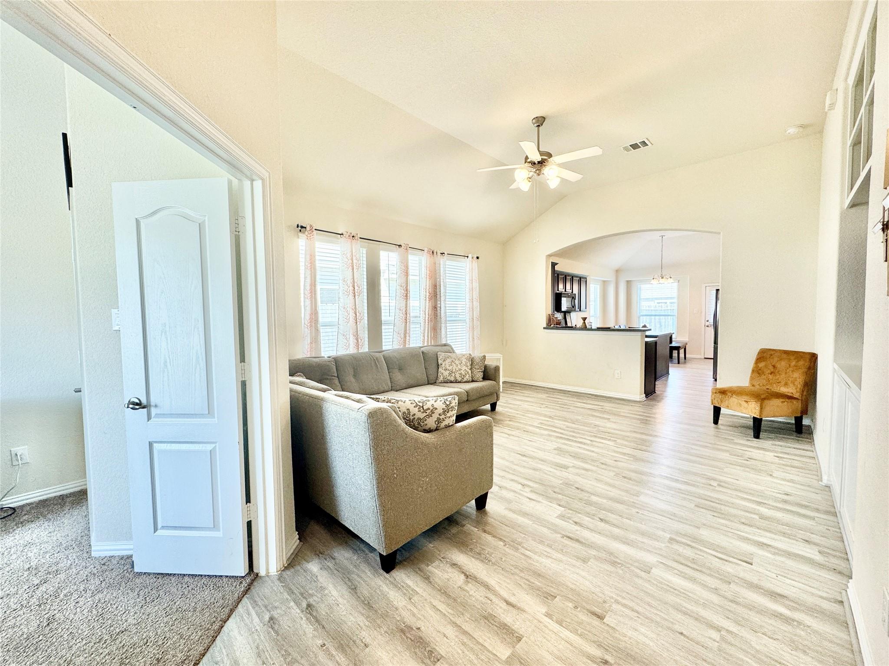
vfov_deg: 85.7
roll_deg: +1.0
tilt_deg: -3.4
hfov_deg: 102.1
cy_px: 333
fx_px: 360
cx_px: 444
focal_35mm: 14
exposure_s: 1/120
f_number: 2.2
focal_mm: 2.22
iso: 125
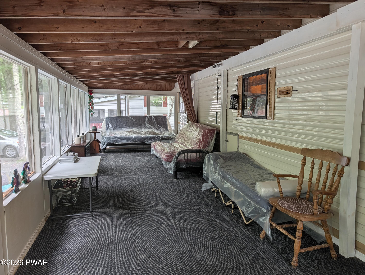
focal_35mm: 24
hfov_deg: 71.5
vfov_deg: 56.9
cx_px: 182
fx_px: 253
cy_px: 138
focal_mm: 6.9
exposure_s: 1/187
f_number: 1.68
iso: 17
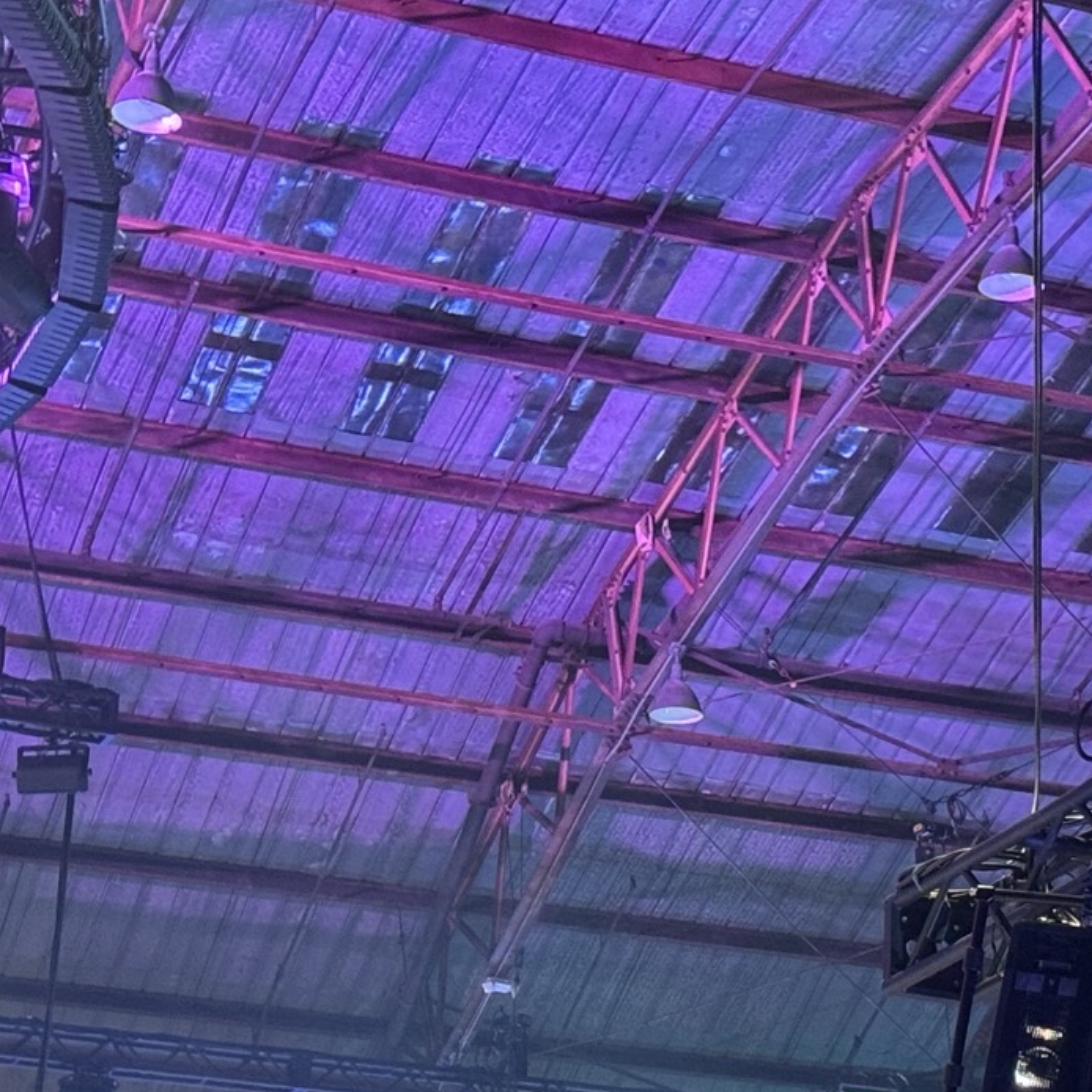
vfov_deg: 15.7
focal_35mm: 110
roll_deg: -1.7
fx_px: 3926
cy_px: 950
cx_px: 669
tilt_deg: +14.2
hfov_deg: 15.8
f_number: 1.78
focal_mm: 6.76
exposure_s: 1/40
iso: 500
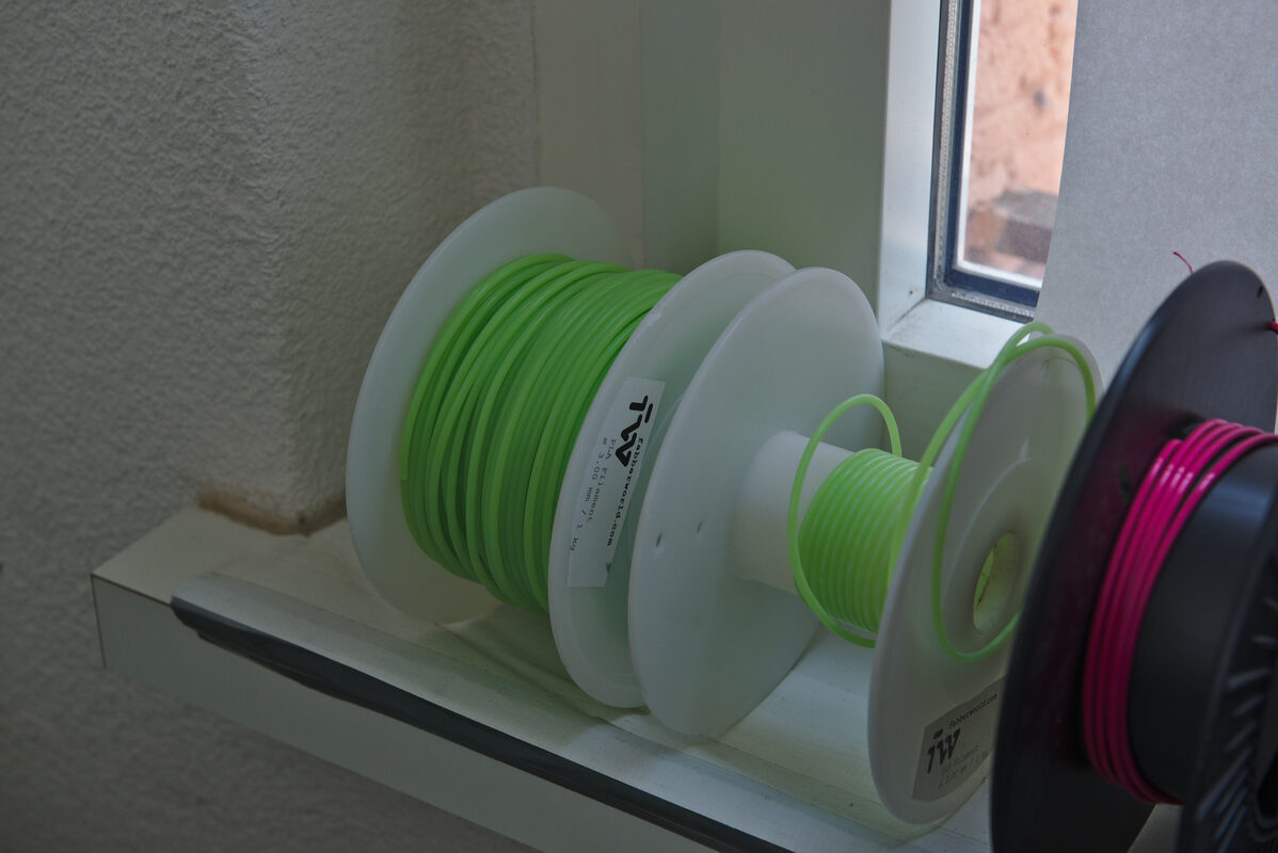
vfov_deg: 19.5
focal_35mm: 70
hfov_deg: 28.8
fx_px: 2486
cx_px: 639
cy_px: 426
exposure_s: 1/100
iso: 320
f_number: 6.3
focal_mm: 70
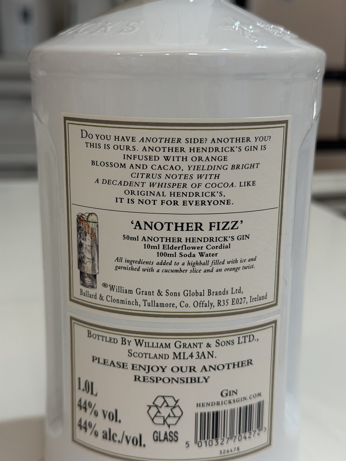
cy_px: 230
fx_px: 640
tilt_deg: -14.6
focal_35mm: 48
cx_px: 173
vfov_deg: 39.7
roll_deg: -1.7
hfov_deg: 30.3
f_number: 1.78
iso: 100
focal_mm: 6.76
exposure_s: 1/100
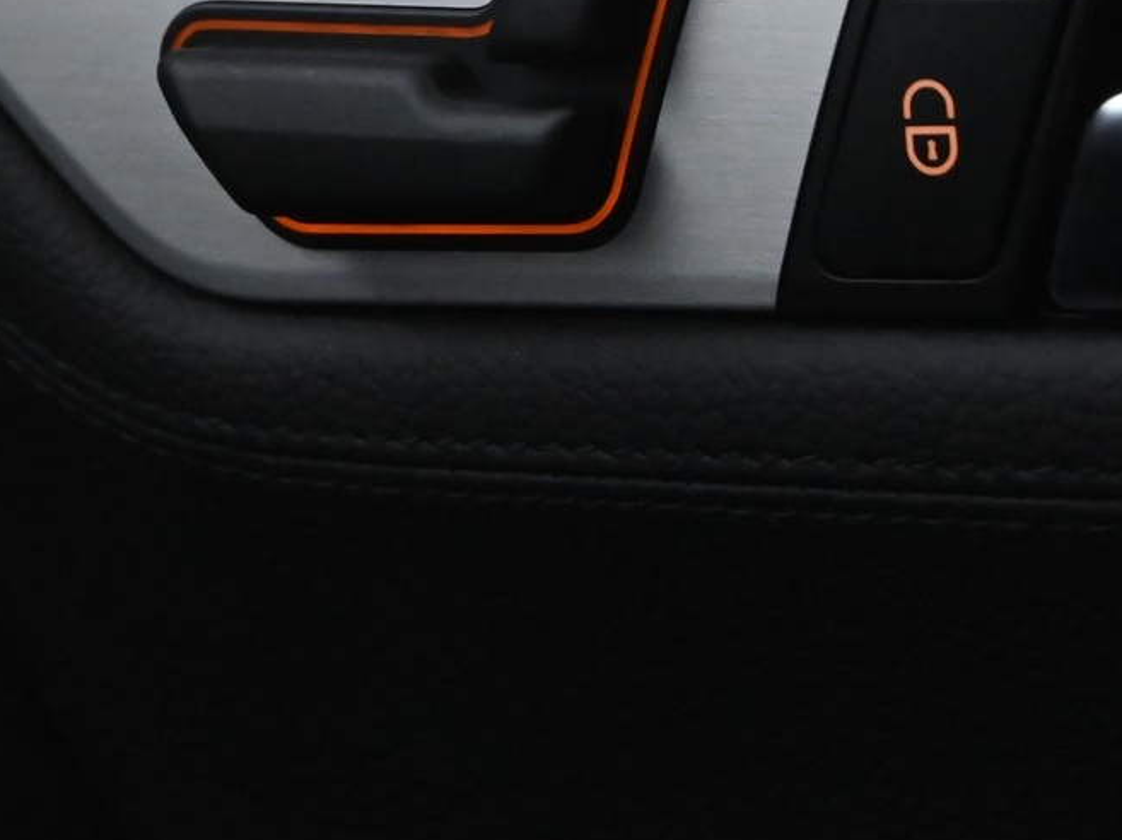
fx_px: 3920
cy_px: -56
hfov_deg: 16.2
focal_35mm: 121
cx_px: 307
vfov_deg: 12.1
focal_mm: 34
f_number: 5
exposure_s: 1/50
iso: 6400
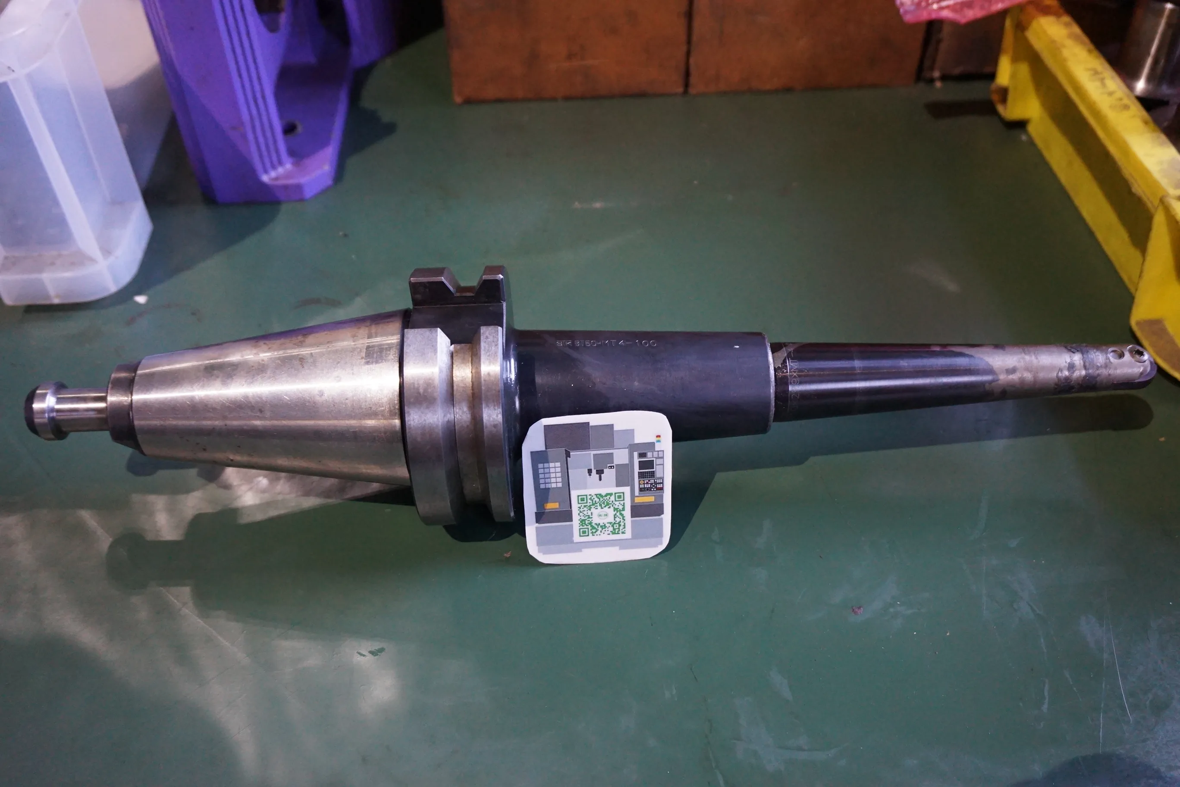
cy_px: 394
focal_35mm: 32
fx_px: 1032
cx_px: 590
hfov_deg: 59.5
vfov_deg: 41.7
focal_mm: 21
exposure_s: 1/60
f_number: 4
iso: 1600
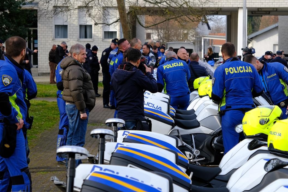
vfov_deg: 13.2
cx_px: 192
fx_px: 832
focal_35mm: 104
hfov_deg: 19.6
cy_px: 109
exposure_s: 1/500
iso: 200
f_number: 4
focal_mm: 45.5
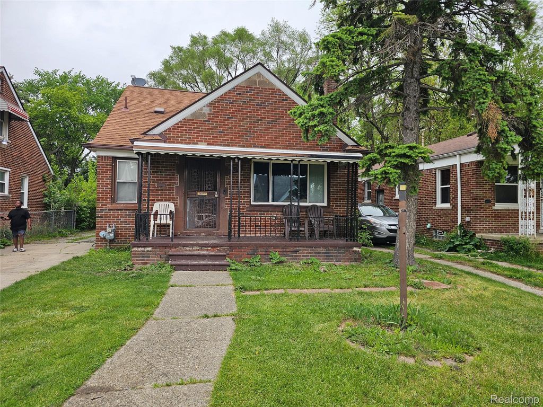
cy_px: 204
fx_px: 361
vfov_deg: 58.9
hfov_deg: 73.9
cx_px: 272
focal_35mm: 23
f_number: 1.7
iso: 10
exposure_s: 1/298
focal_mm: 6.3
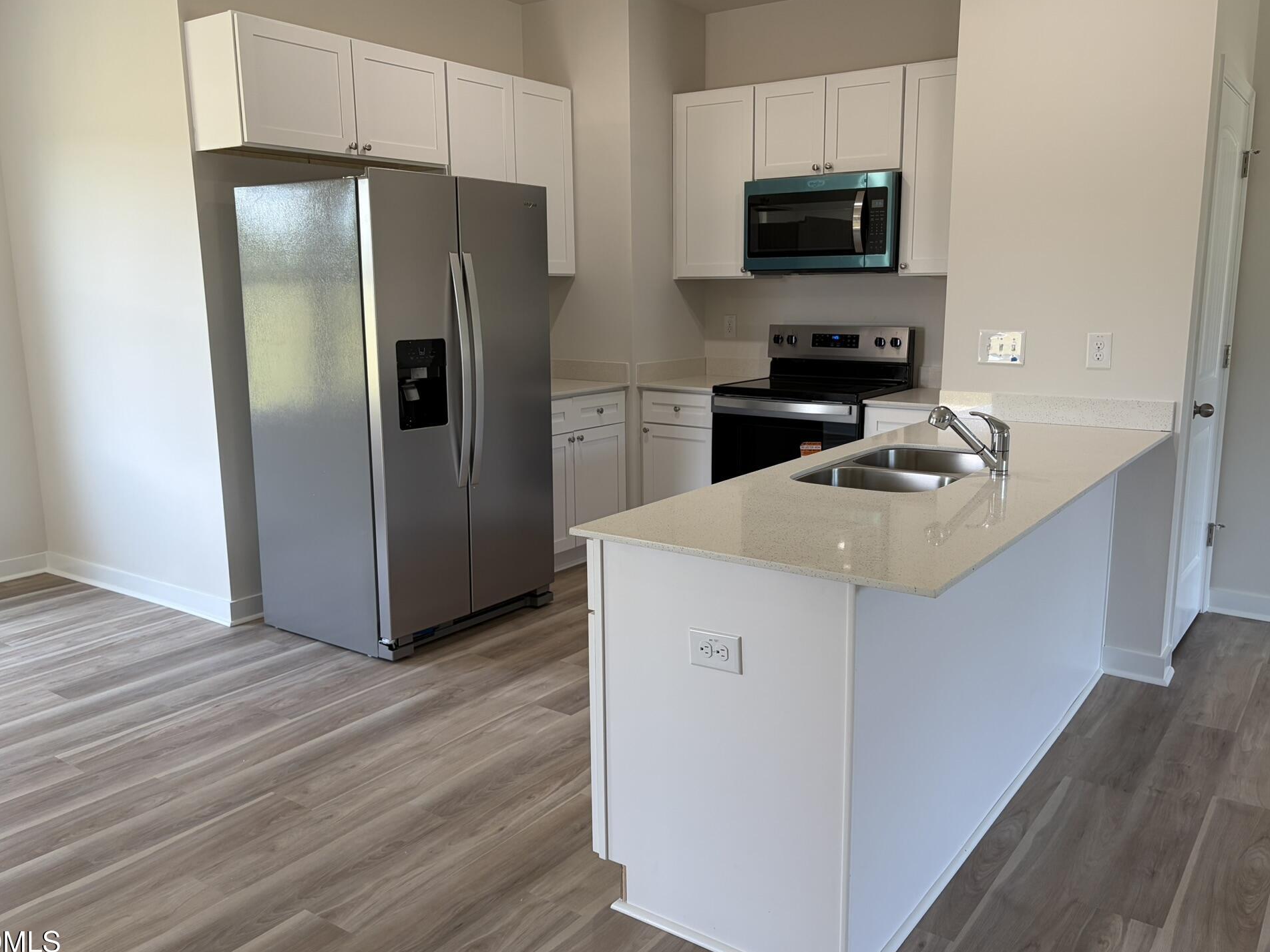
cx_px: 662
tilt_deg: -9.5
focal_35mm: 28
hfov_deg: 63.4
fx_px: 1027
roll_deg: +1.0
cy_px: 476
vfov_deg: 49.7
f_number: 1.6
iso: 80
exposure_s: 1/120
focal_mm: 5.96
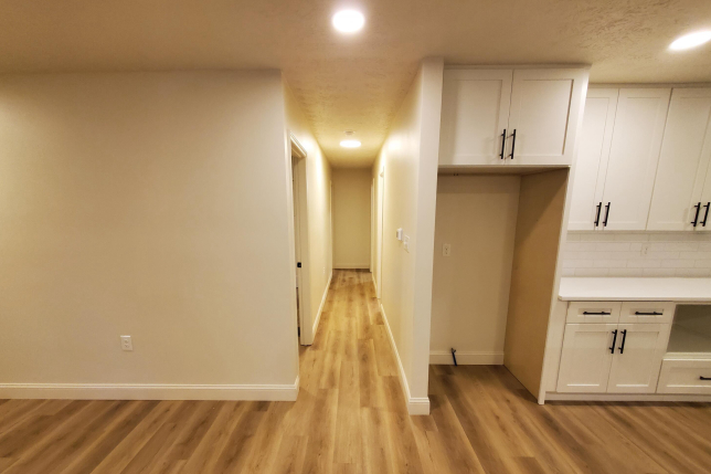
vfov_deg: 81.0
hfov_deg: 104.2
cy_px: 256
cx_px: 347
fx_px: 276
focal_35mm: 14
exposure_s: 1/60
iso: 400
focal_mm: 1.8
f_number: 2.2
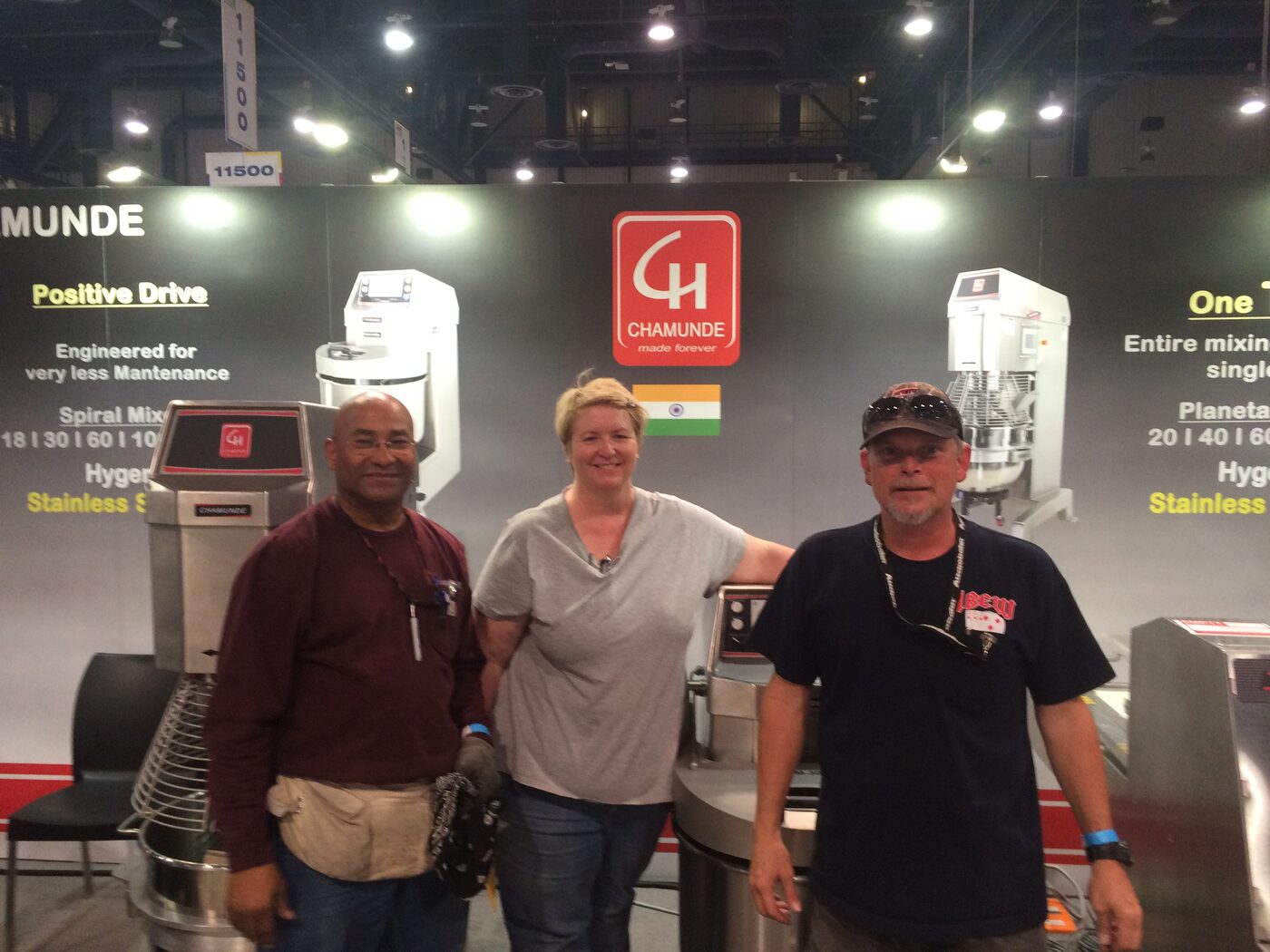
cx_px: 635
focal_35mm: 29
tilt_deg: -6.2
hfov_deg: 61.7
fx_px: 1064
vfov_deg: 48.2
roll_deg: -0.2
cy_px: 476
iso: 160
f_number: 2.2
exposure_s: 1/30
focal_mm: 4.15
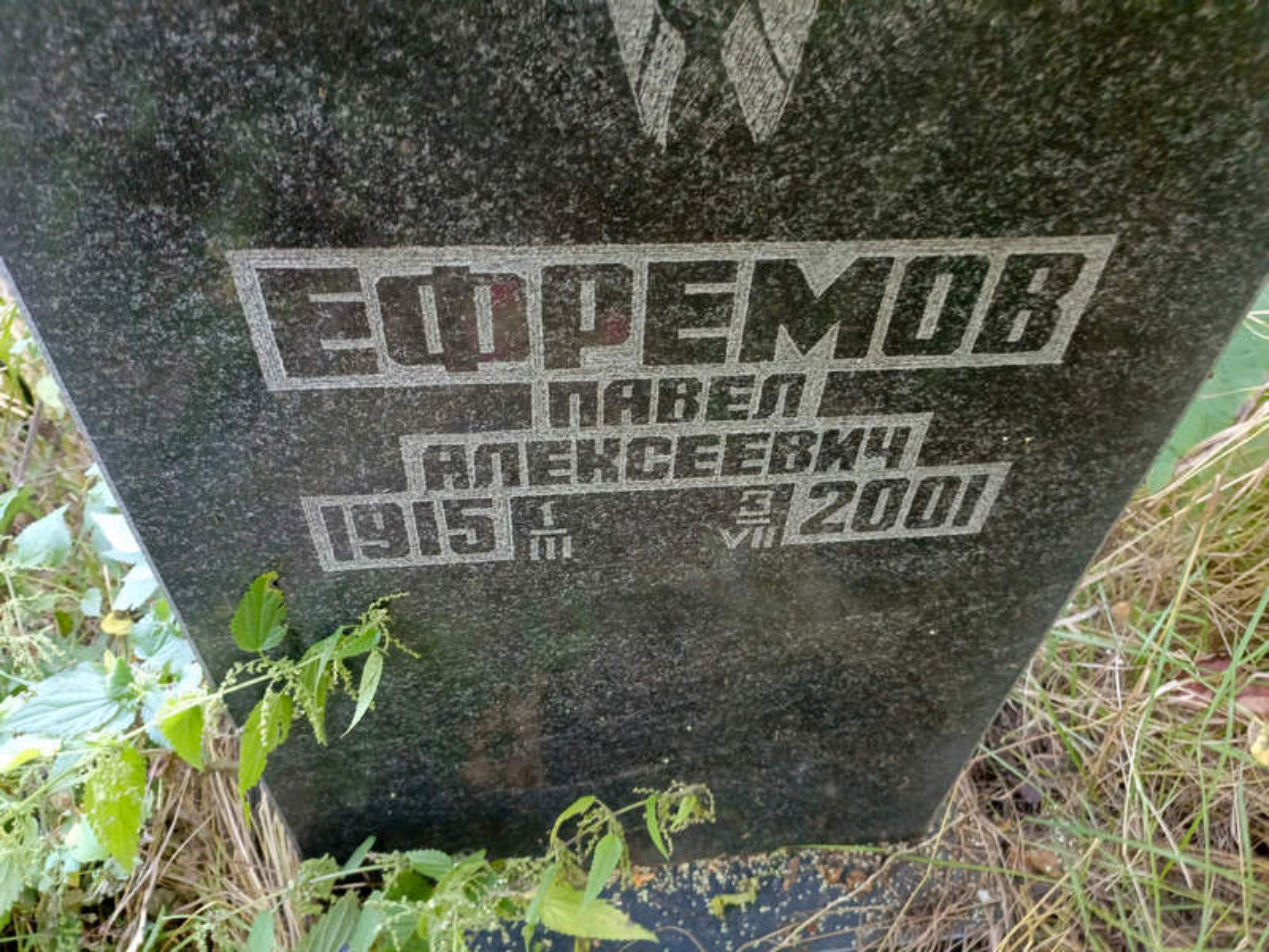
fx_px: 916
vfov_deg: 54.9
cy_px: 476
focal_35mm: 25
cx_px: 634
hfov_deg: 69.4
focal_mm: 4.76
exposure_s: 1/33.3
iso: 939
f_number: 1.69
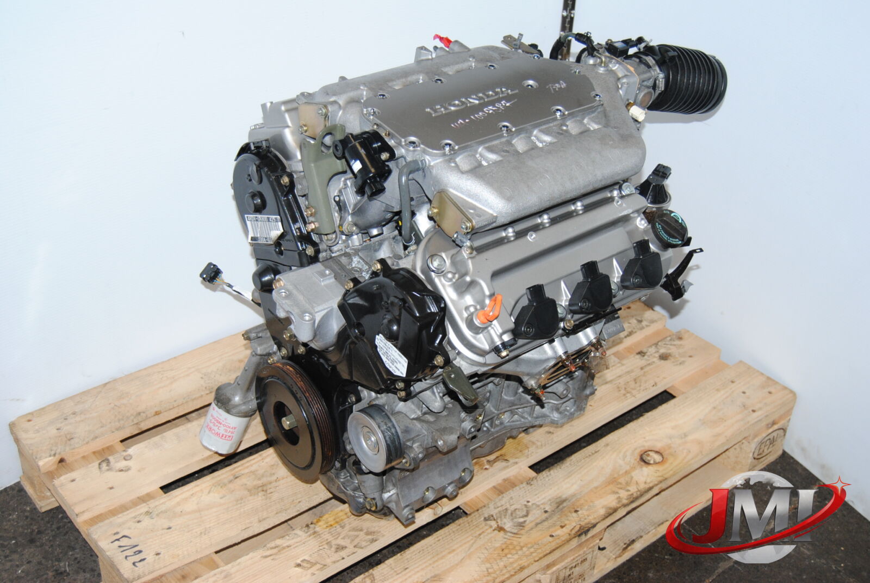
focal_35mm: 45
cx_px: 435
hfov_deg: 43.6
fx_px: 1089
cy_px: 292
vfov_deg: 29.9
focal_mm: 30
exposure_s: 1/200
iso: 400
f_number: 4.2
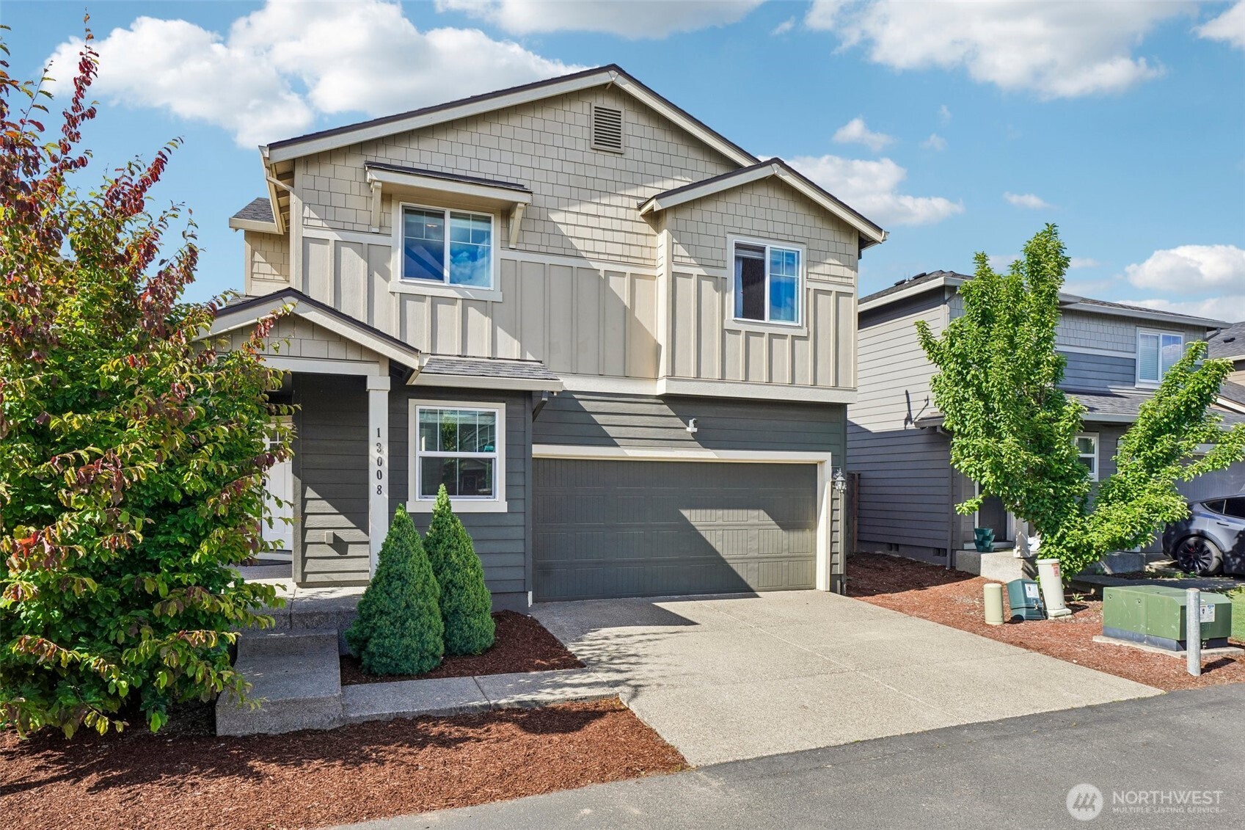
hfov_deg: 81.2
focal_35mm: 21
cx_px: 622
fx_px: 726
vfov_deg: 59.5
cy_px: 415
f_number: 8
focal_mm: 21
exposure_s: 1/500
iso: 400
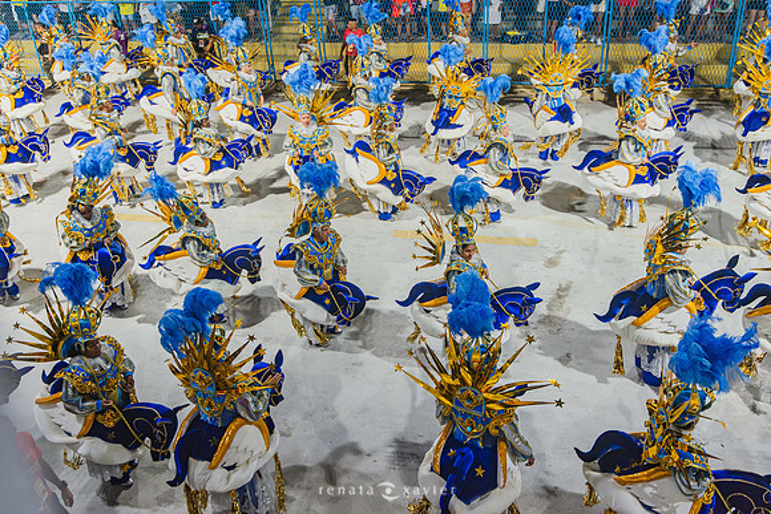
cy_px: 257
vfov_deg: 37.9
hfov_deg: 54.4
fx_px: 750
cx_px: 386
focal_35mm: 35
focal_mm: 35
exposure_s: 1/320
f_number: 4
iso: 1600
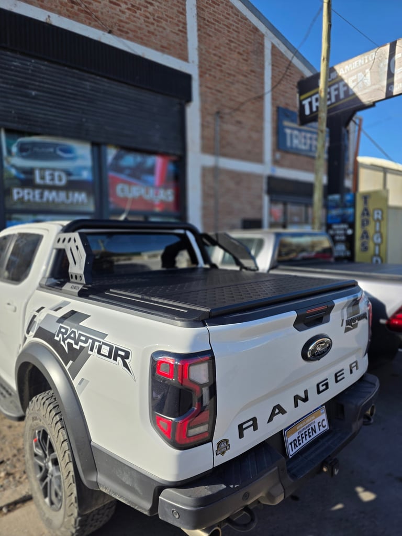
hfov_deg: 58.9
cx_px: 201
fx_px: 356
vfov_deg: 73.9
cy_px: 268
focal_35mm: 23
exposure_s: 1/7061
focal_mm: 6.3
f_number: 1.7
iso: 80
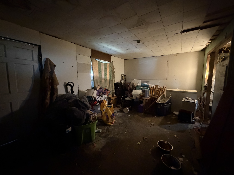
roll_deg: +0.2
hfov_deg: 102.1
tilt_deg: -5.5
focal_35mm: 14
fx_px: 95
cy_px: 88
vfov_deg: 85.7
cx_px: 117
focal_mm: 2.22
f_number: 2.2
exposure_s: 1/30
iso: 1600
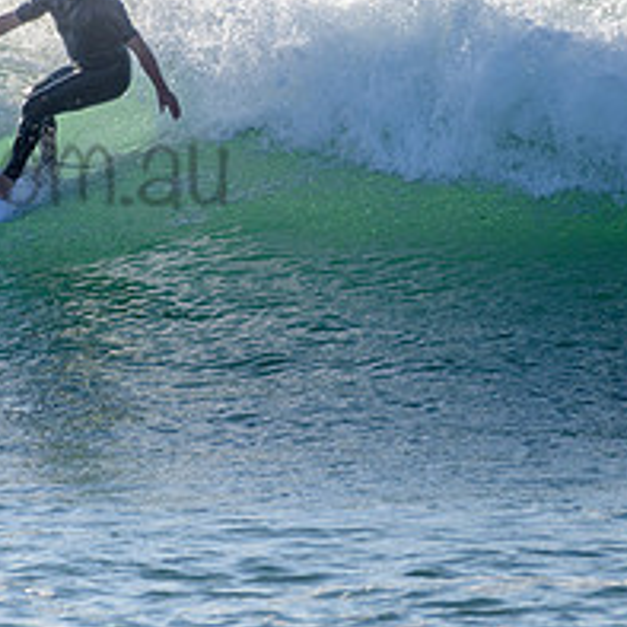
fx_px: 31374
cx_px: 70
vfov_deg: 1.1
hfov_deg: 1.1
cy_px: 165
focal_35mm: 1531
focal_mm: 500
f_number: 5.6
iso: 160
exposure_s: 1/1250
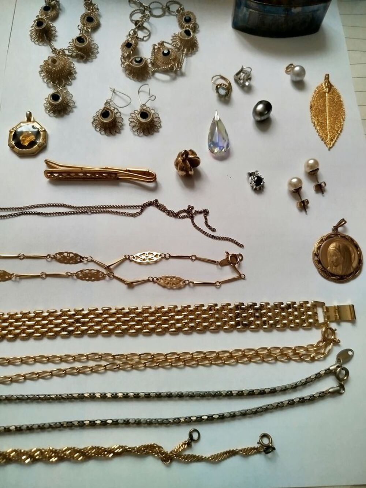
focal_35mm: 24
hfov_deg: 56.8
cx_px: 183
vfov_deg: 71.6
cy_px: 244
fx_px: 338
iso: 400
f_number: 1.7
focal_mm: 5.31
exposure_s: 1/33
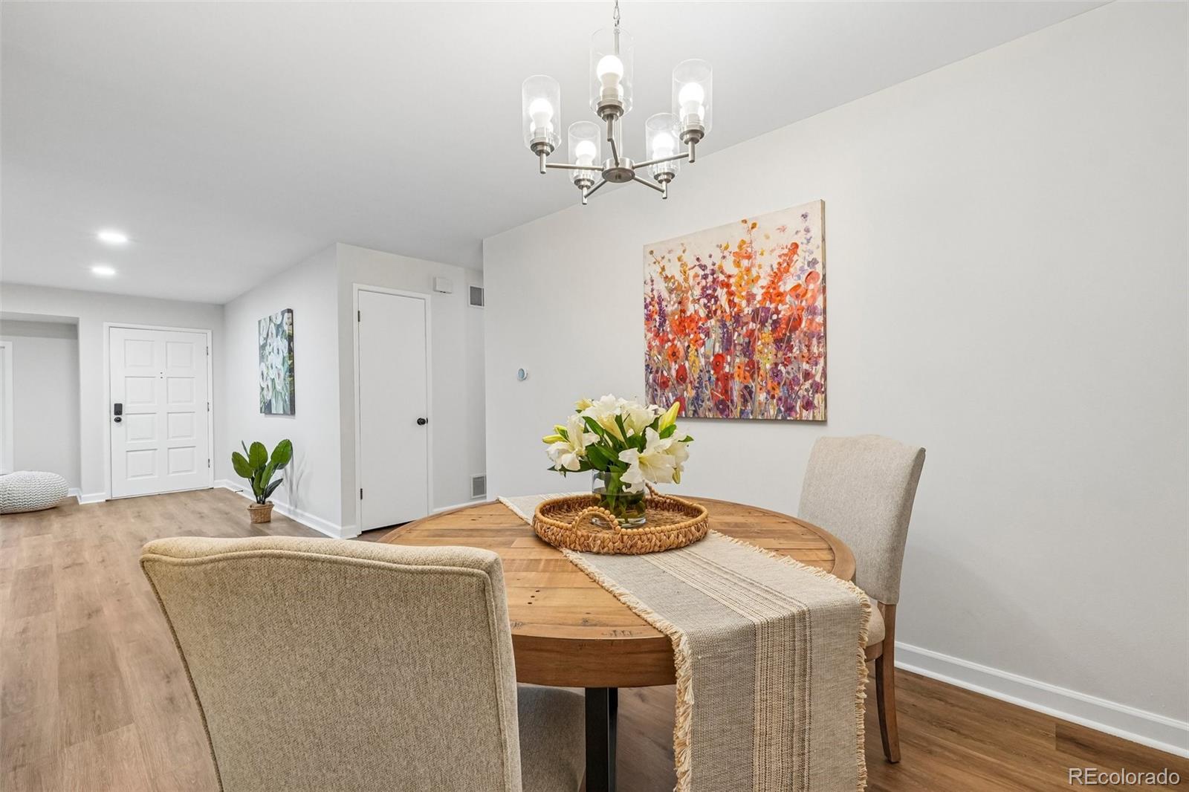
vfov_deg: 77.3
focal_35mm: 15
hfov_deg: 100.4
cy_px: 396
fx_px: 495
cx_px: 594
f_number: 8
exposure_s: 1/20
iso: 800
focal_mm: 10
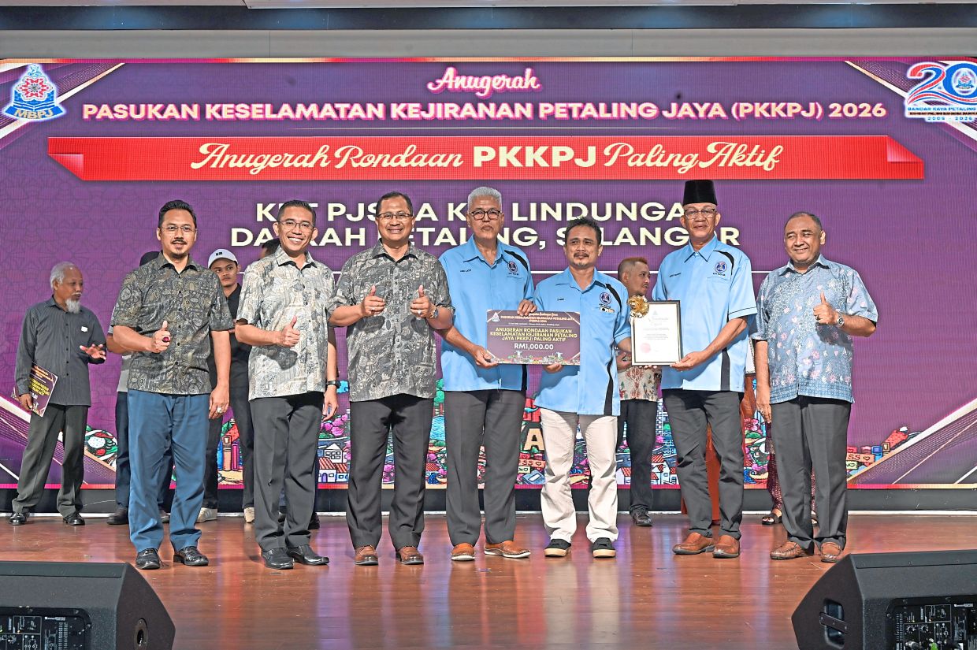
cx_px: 488
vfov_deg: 28.6
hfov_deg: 41.9
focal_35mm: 47
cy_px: 325
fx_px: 1275
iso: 1600
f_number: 9
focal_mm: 47
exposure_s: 1/60
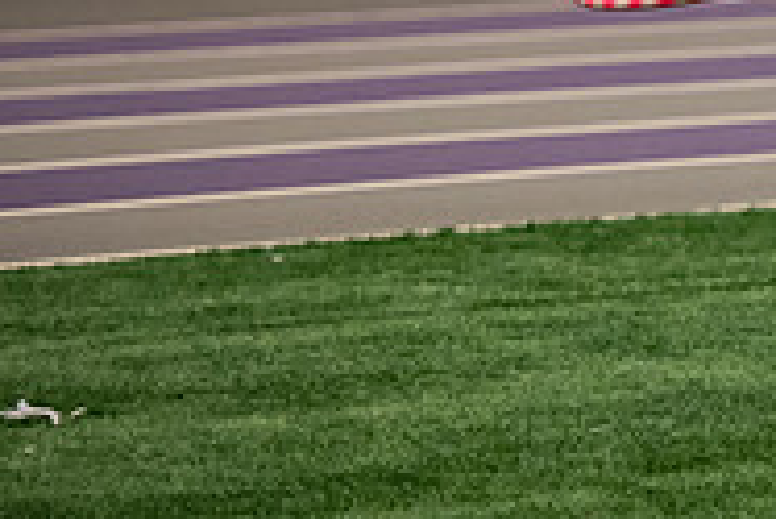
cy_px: -181
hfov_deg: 4.6
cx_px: 1091
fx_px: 9707
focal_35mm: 450
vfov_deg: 3.1
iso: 2000
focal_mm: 145
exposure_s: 1/200
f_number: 3.2
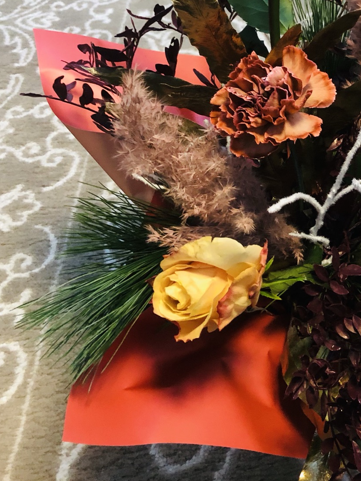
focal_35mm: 52
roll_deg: +2.2
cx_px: 296
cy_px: 115
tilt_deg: -37.2
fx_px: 723
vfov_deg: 35.9
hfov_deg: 27.4
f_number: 1.8
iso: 100
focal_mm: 3.99
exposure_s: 1/14
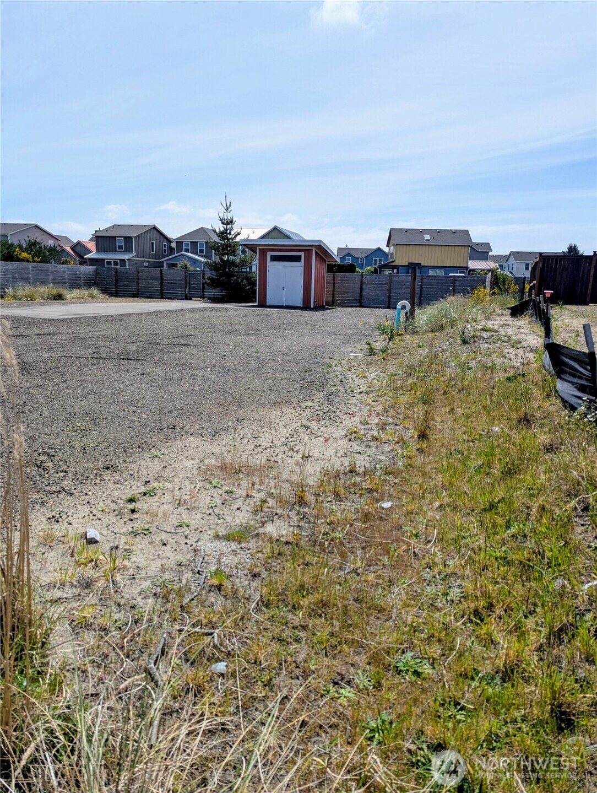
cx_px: 298
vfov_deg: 71.5
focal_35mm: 24
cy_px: 396
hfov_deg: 57.0
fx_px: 550
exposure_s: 1/2762
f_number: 1.85
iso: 43
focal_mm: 6.81
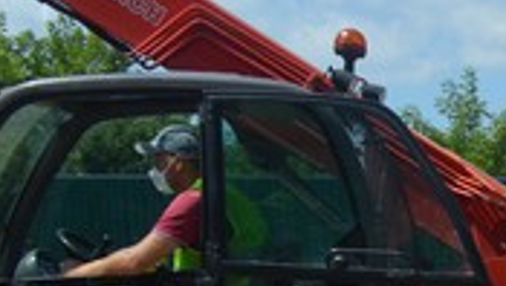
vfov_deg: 8.8
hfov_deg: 13.3
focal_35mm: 129
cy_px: 598
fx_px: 1733
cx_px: 1128
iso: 100
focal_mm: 18
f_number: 8
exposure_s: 1/250
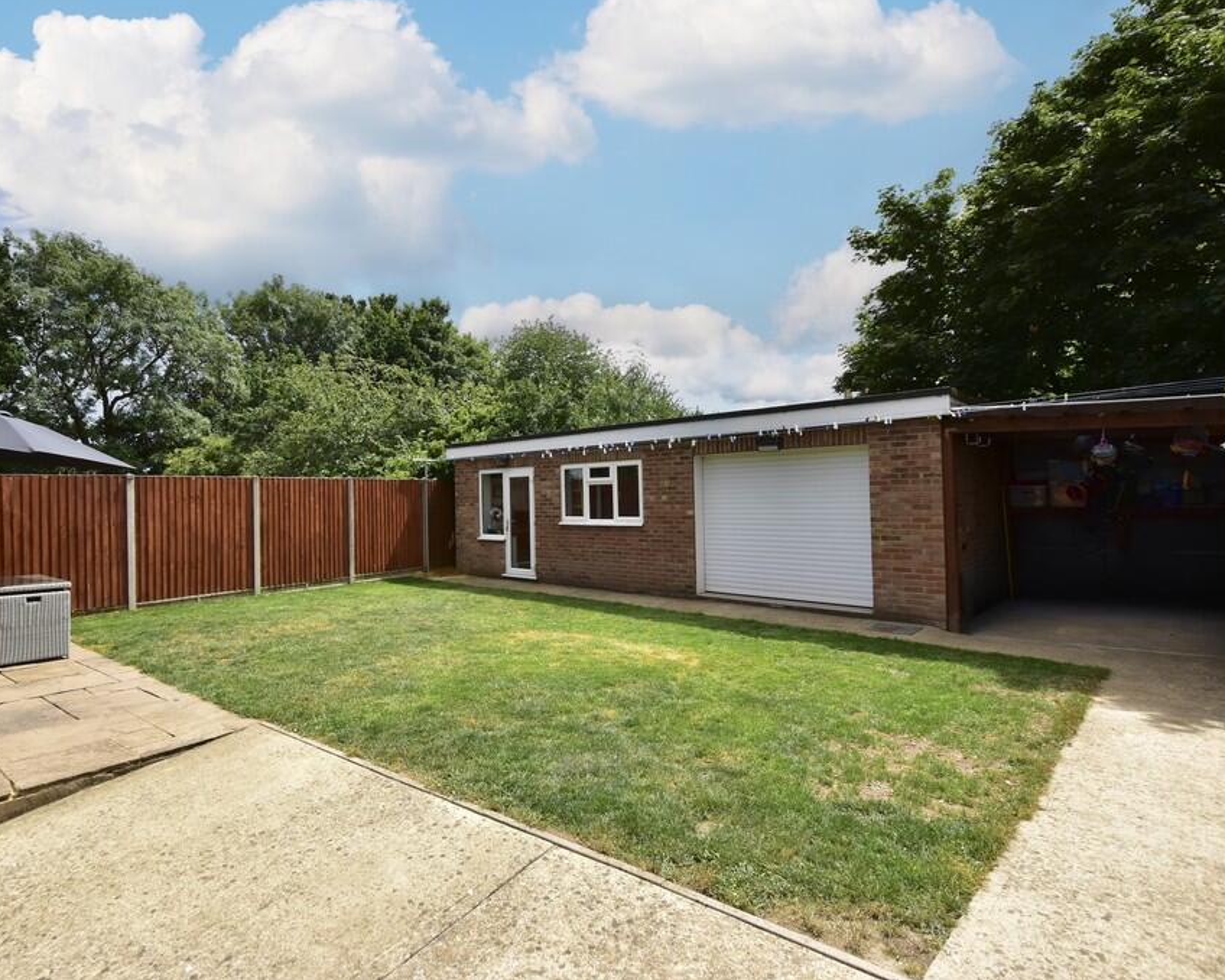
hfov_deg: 89.0
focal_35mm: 17
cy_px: 488
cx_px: 523
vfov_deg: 77.0
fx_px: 616
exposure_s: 1/1000
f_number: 8
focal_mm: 10
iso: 640
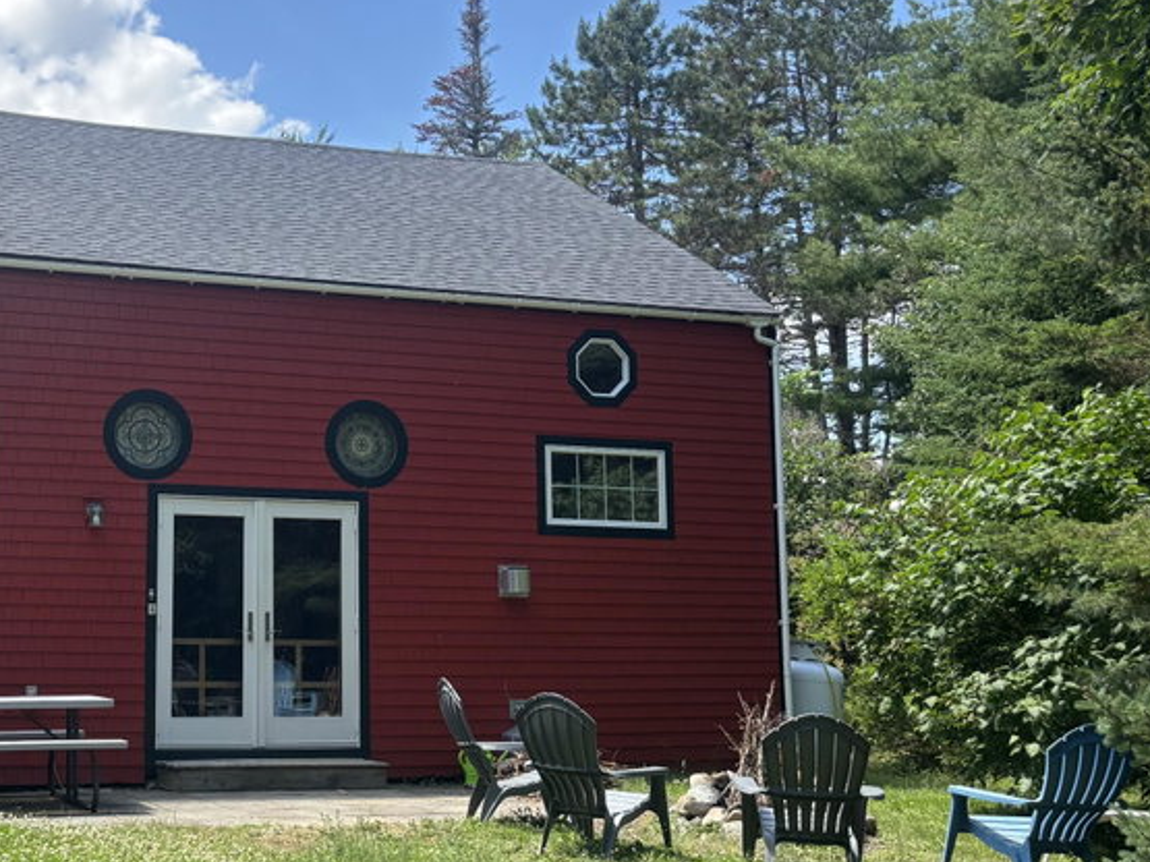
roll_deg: -1.0
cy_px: 419
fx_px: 1594
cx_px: 182
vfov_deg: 30.3
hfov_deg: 37.8
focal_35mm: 48
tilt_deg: +7.1
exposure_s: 1/1295
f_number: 1.6
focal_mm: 5.96
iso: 50
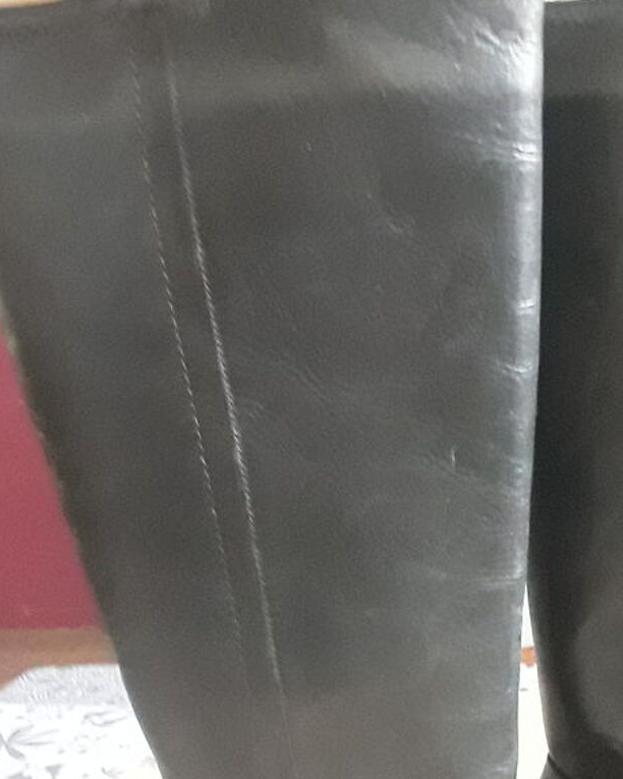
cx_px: 440
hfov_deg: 29.4
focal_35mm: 51
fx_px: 1175
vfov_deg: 35.8
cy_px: 586
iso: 640
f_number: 1.9
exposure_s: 1/20
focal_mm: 2.2
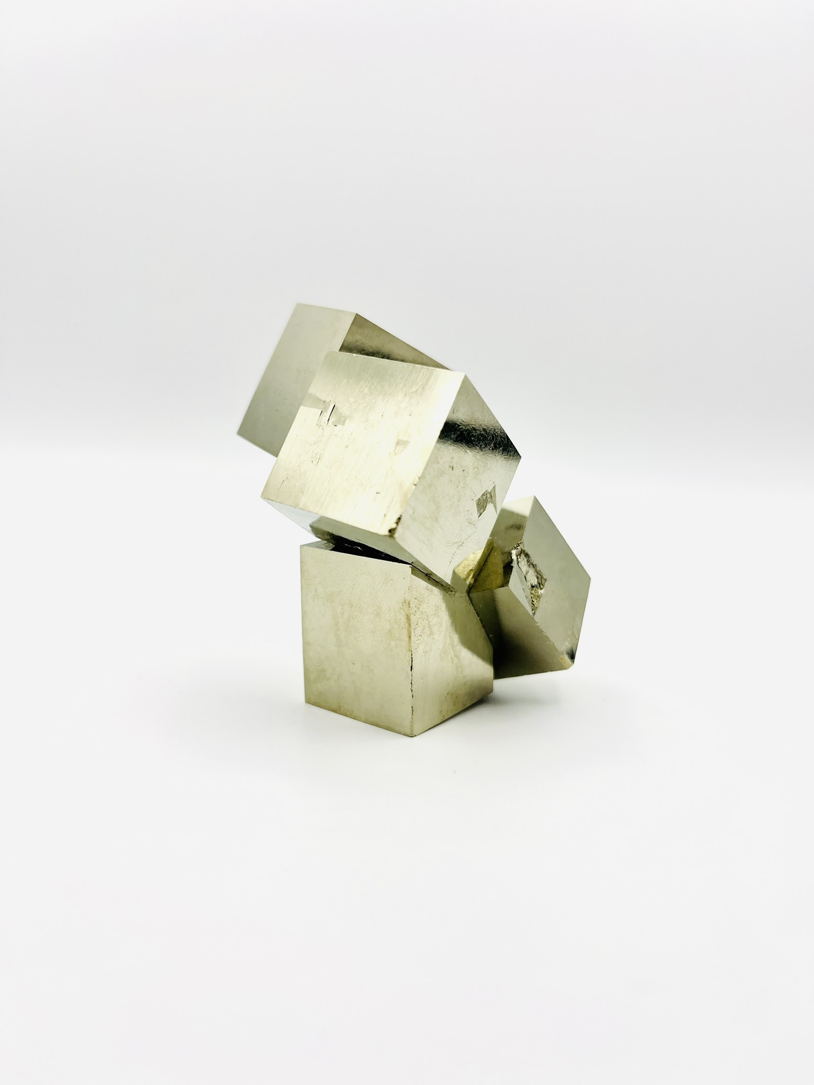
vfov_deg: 67.3
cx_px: 407
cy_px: 542
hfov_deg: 53.1
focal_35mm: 26
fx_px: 815
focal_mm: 5.1
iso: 50
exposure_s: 1/2632
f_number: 1.6
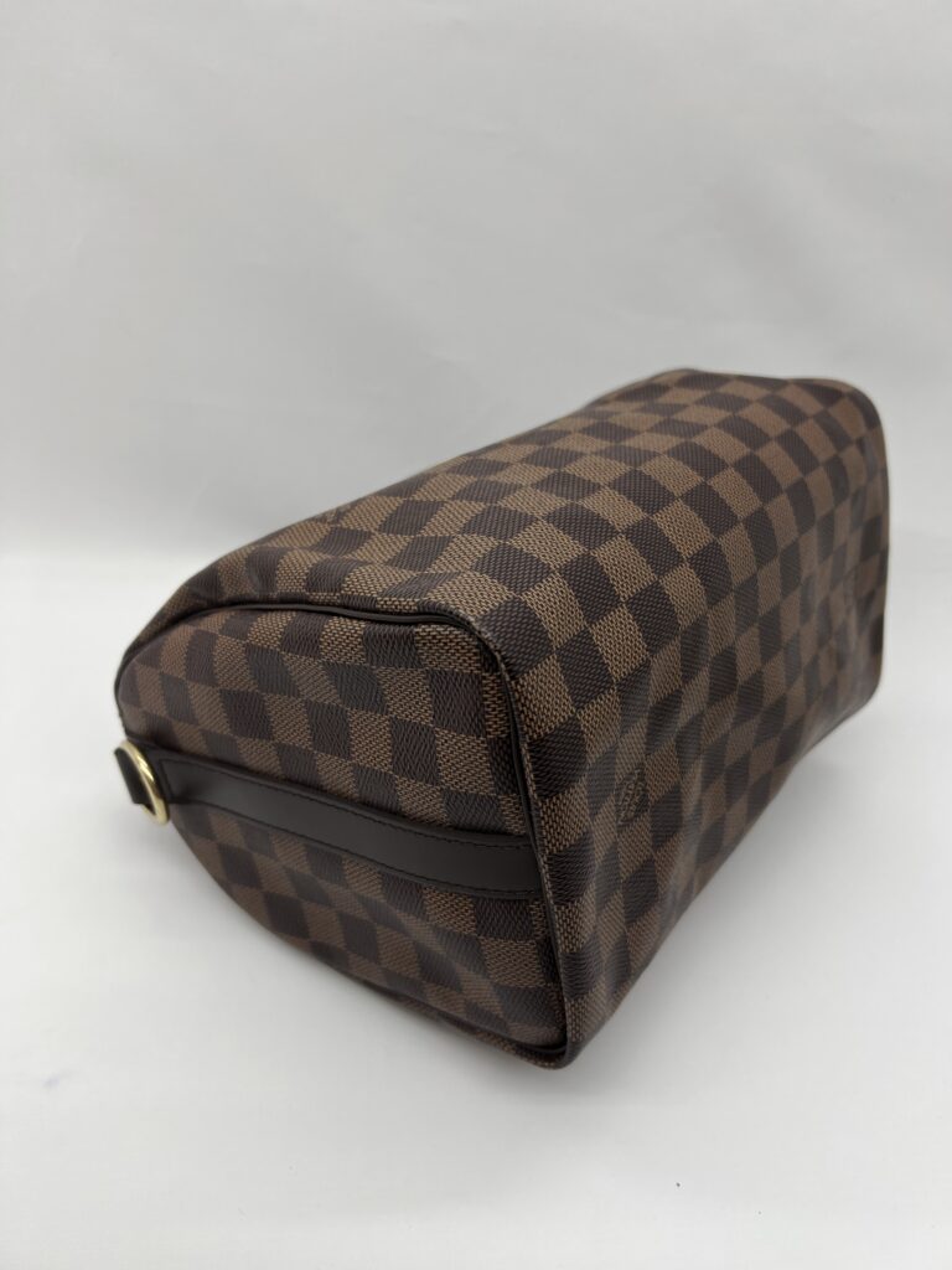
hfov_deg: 53.1
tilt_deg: -34.8
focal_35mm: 26
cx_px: 476
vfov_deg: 67.3
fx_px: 953
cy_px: 635
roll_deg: -8.0
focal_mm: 5.7
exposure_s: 1/180
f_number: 1.5
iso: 40
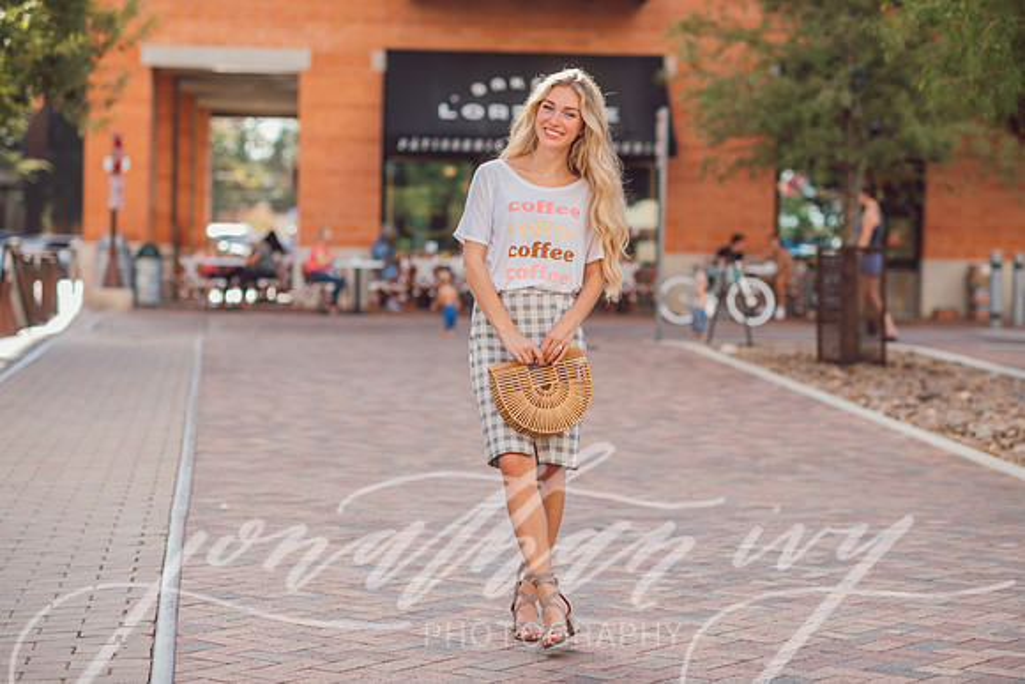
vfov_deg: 16.1
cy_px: 342
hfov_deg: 23.9
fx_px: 2421
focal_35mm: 85
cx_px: 512
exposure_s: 1/200
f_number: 2.8
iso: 31
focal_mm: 85
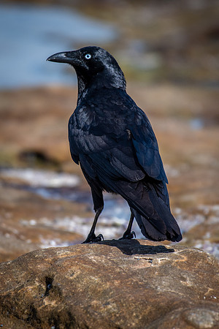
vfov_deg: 2.0
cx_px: 83
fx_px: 9648
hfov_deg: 1.3
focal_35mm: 1057
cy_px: 137
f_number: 5.6
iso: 180
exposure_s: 1/1250
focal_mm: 500
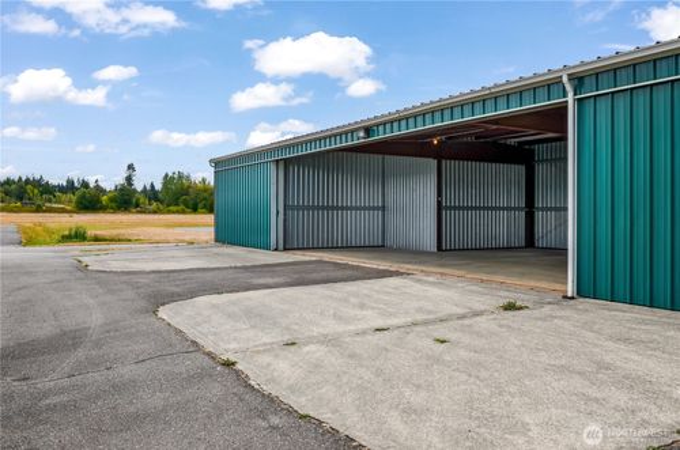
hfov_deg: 62.0
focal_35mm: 30
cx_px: 340
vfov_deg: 43.4
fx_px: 565
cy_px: 225
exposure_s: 1/125
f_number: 11
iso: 110
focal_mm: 20
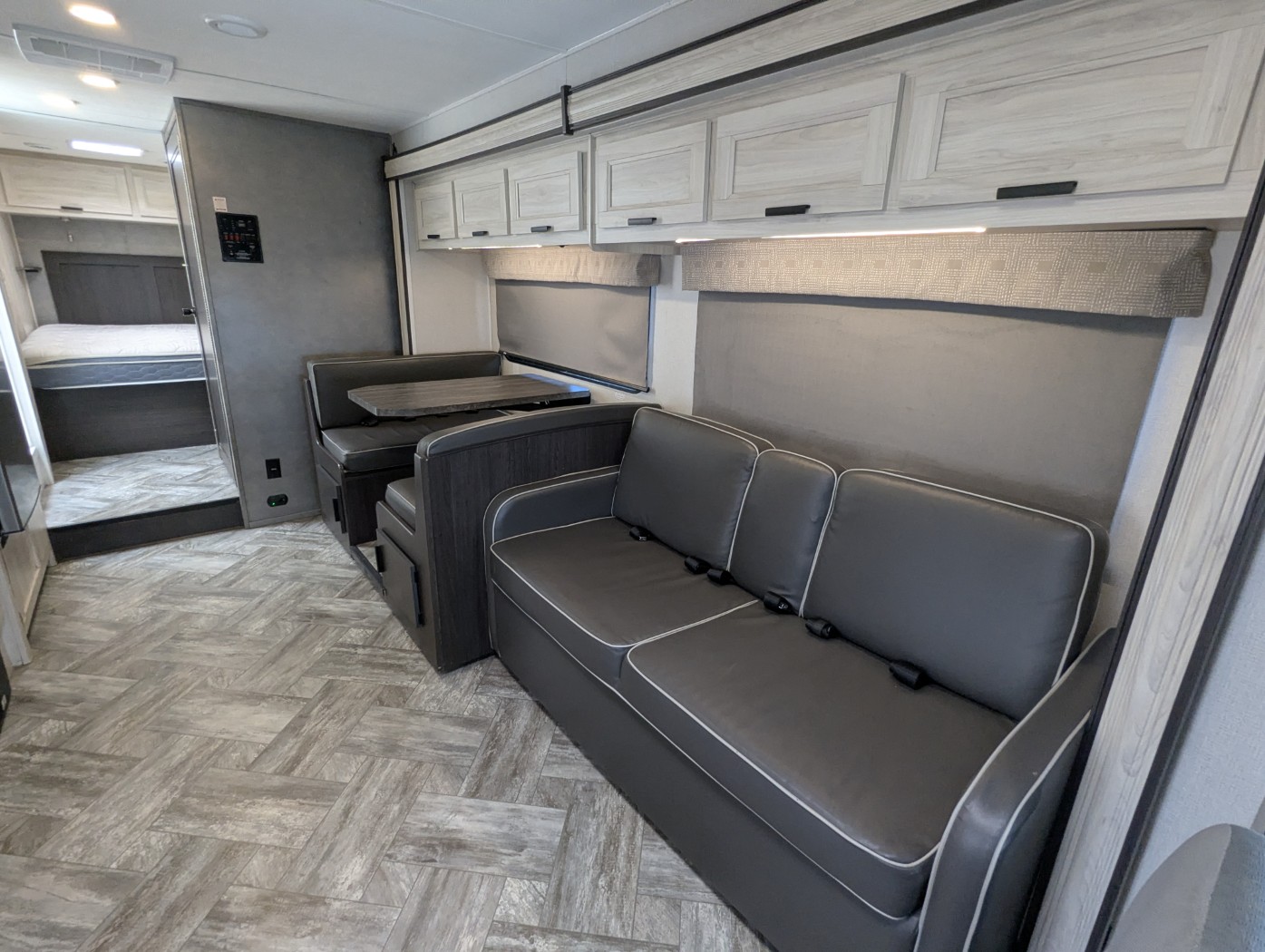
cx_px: 632
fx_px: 585
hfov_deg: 94.4
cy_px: 476
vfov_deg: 78.2
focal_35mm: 16
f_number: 2.2
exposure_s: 1/95.8
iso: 333
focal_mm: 2.35
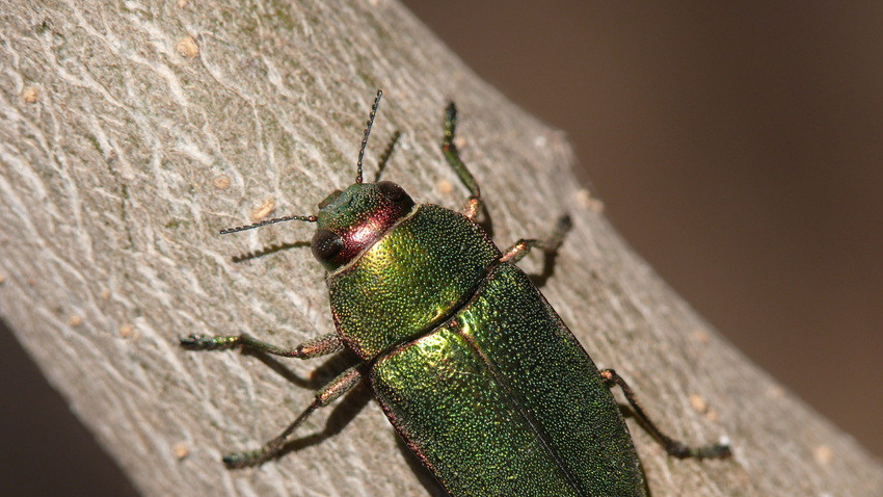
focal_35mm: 363
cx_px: 442
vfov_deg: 3.3
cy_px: 328
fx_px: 8499
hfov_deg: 5.9
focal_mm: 70.2
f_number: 5.6
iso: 100
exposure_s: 1/400
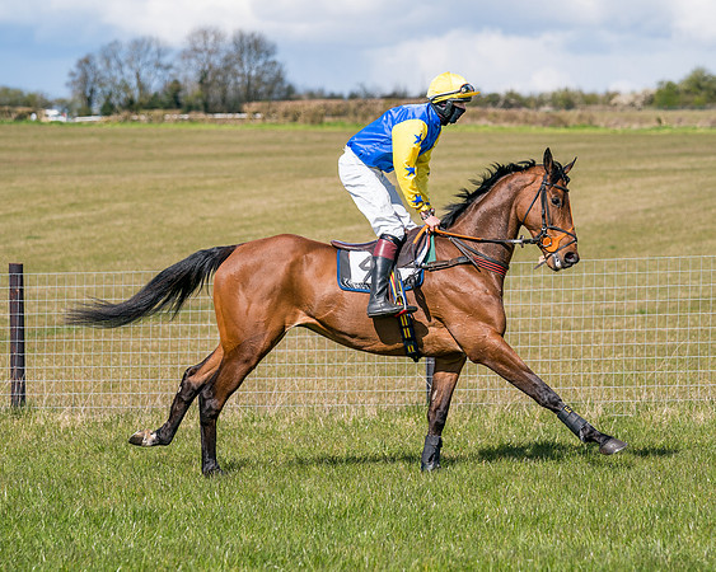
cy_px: 265
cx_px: 345
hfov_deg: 11.6
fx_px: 3516
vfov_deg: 9.3
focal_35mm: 166
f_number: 4
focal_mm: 122
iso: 200
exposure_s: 1/2000
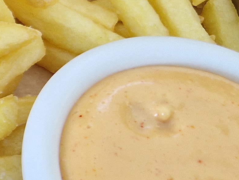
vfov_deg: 12.5
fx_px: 815
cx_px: -277
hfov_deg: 13.6
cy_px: 109
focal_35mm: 118
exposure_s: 1/180
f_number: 1.8
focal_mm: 5.4
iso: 100
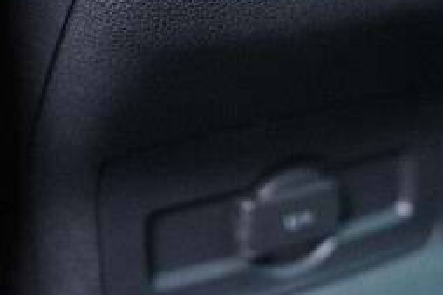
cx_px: 312
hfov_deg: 25.8
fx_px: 959
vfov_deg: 17.2
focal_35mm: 78
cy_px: 18
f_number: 2.8
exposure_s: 1/40
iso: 2500
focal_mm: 24
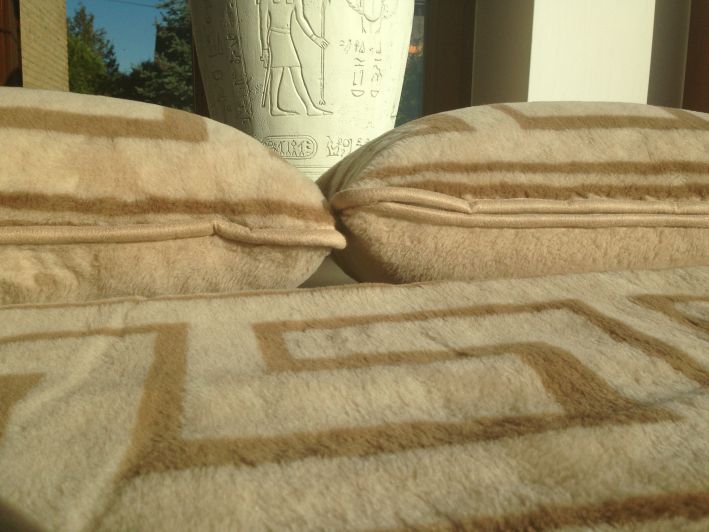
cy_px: 266
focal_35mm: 33
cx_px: 354
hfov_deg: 55.3
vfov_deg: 43.0
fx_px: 676
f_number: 2.4
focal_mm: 4.13
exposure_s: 1/2008
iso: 50
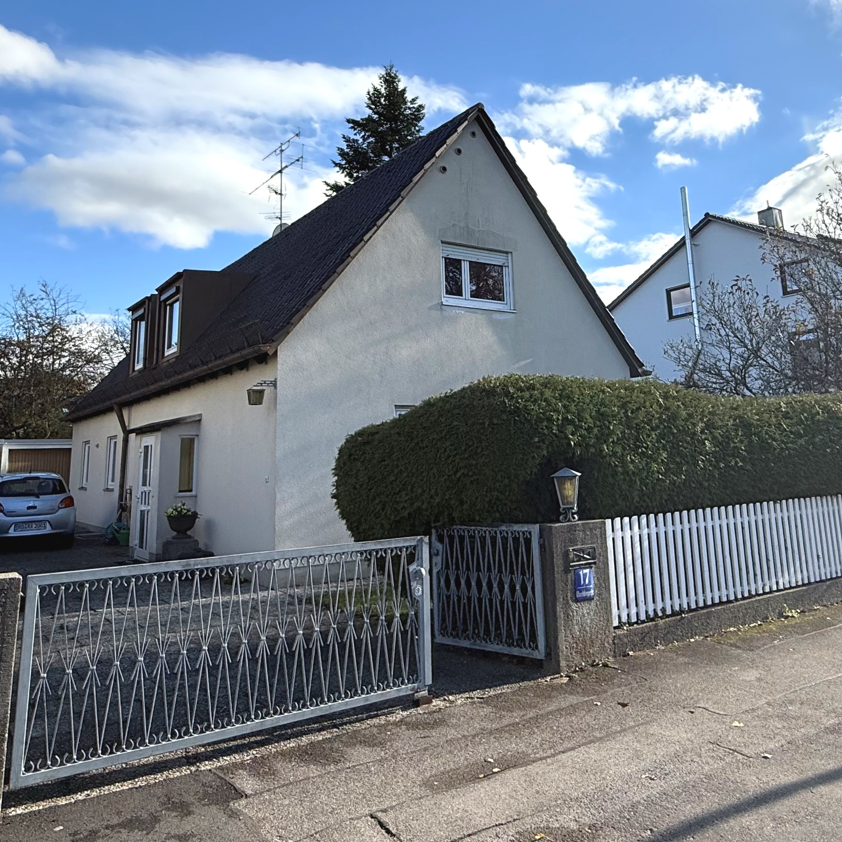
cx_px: 461
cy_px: 291
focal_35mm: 28
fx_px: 771
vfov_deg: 56.3
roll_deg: +1.9
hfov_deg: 57.2
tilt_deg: +13.2
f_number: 2.2
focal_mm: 2.22
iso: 50
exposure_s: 1/1795
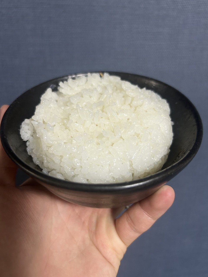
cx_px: 104
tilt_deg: -17.1
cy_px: 138
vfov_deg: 67.3
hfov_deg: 53.1
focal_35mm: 26
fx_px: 208
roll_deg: -0.7
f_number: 1.5
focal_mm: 5.7
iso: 160
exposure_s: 1/60
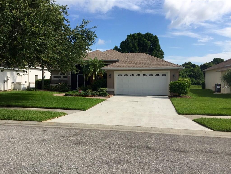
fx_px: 194
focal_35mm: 29
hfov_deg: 61.7
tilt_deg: -1.6
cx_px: 116
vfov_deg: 48.2
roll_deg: -1.3
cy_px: 87
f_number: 2.2
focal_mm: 4.15
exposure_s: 1/2198
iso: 32
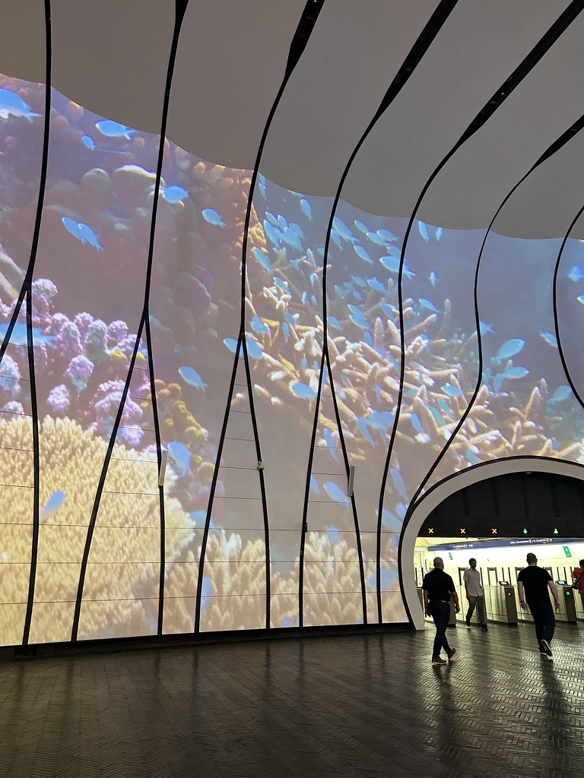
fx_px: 540
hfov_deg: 56.8
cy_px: 389
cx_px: 292
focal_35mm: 24
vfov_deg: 71.6
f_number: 1.78
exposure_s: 1/50
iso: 400
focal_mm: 6.86
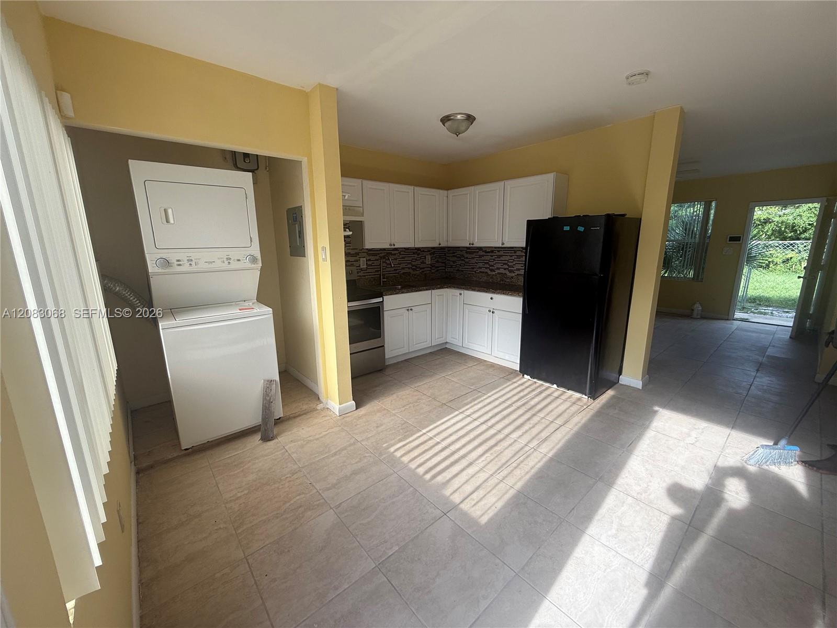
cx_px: 418
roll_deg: +0.5
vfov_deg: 85.7
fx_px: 339
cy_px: 314
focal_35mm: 14
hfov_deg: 102.1
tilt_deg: -11.6
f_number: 2.2
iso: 50
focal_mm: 2.22
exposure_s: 1/137
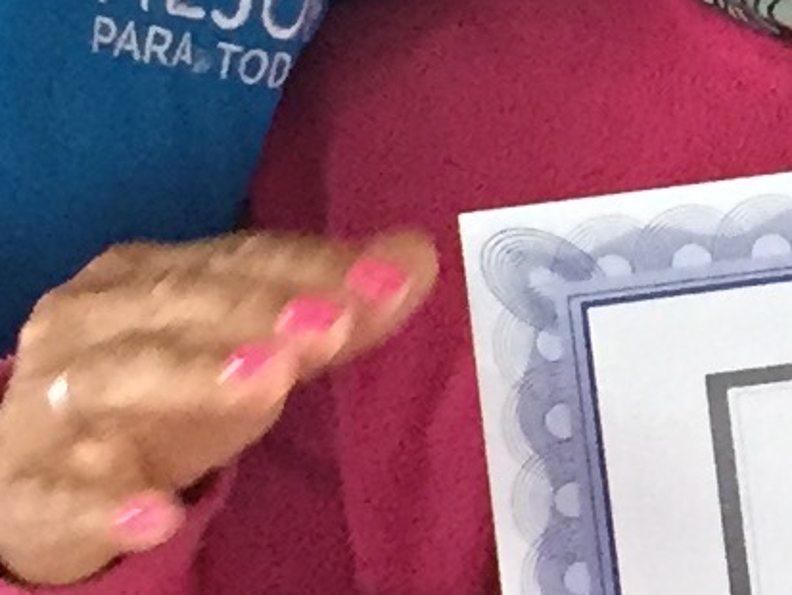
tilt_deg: -7.4
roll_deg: -0.9
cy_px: -69
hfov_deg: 8.3
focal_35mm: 229
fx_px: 5241
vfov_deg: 6.5
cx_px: 1469
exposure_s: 1/24
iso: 250
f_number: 2.2
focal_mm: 4.15
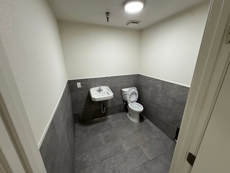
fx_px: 93
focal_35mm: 14
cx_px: 115
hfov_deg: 102.1
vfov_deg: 85.7
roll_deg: +1.4
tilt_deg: -17.0
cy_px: 86
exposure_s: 1/120
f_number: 2.2
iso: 320
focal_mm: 2.22
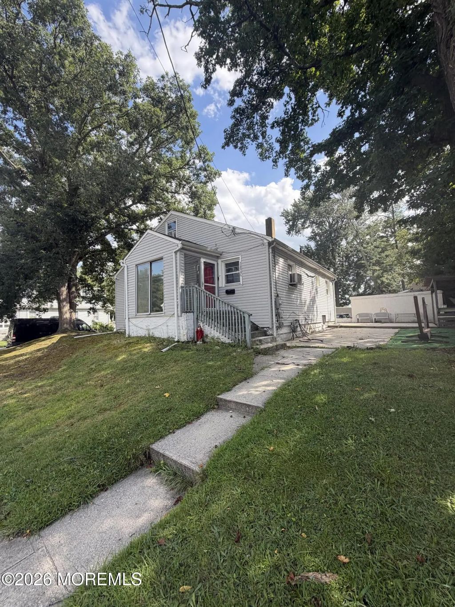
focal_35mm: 14
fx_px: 245
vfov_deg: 102.1
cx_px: 228
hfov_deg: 85.7
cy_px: 304
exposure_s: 1/531
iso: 40
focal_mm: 2.22
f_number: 2.2
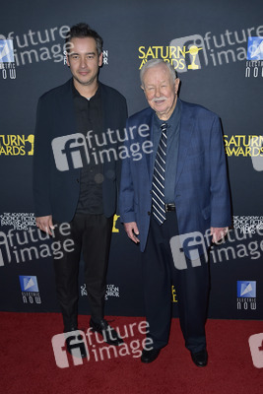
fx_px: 372
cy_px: 197
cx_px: 132
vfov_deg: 55.8
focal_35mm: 34
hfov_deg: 38.9
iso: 250
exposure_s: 1/250
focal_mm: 34
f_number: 6.3
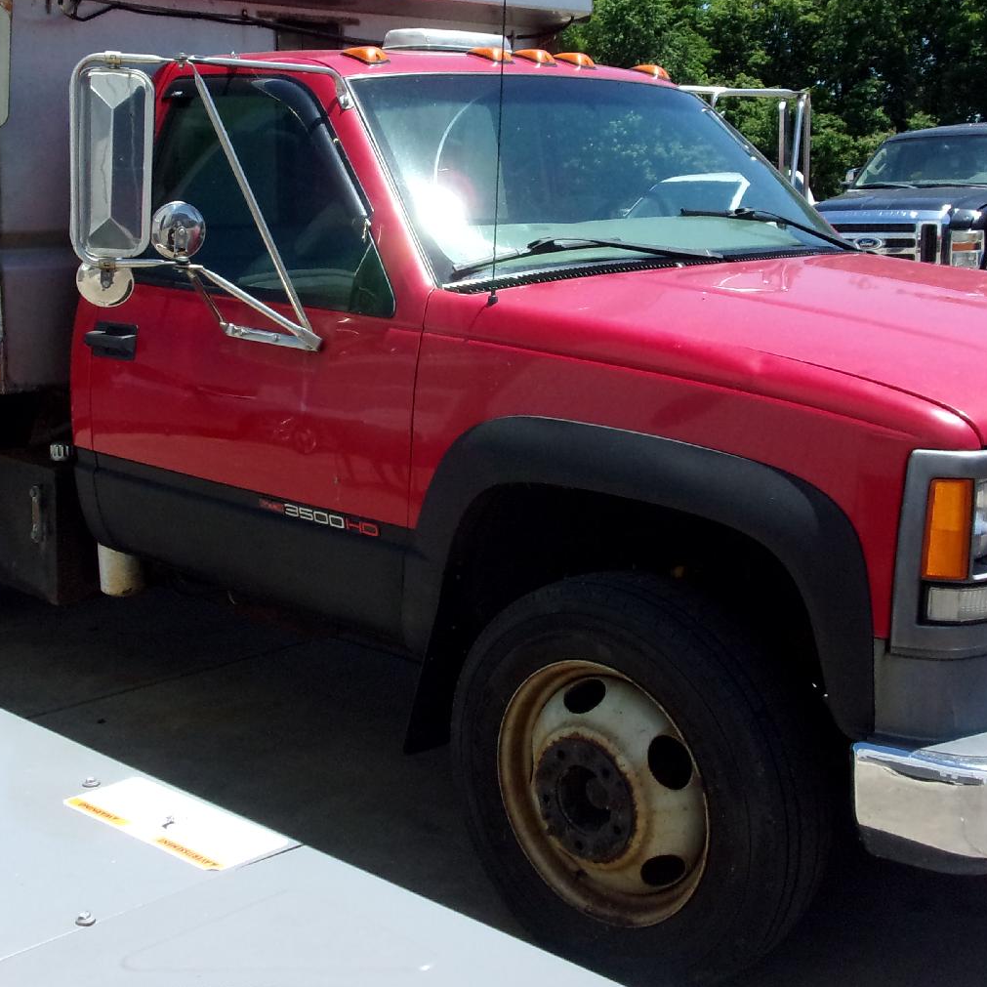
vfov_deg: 36.0
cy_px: 411
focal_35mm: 47
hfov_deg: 36.1
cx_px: 469
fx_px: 1516
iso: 200
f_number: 10.8
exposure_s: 1/160
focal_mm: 5.1
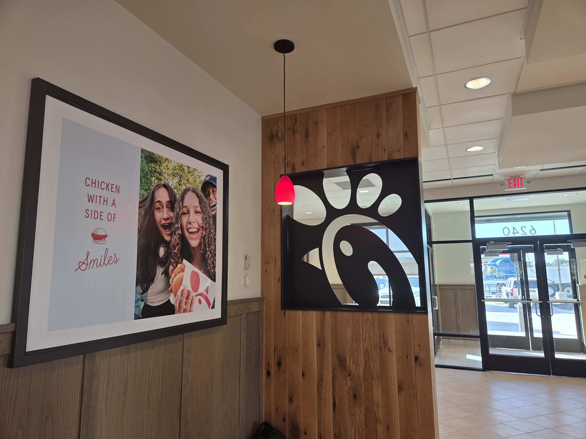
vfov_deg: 58.9
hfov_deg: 73.9
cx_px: 293
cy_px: 220
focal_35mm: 23
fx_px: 389
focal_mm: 5.4
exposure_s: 1/180
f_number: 1.8
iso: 100
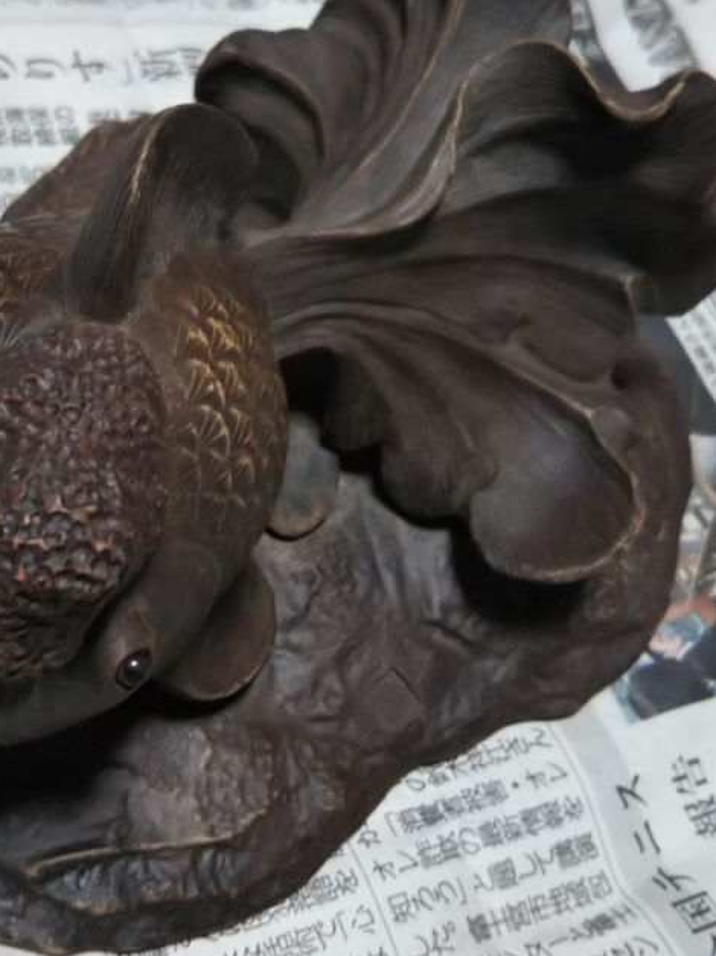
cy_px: 386
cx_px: 286
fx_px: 1352
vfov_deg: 38.8
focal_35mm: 49
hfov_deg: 29.6
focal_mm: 4
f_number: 2.2
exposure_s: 1/30
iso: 125
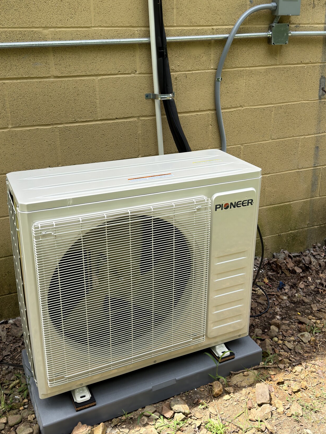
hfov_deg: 39.7
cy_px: 197
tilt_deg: -20.3
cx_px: 162
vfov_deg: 51.3
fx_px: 452
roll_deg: +1.4
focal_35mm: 36
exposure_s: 1/1005
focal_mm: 6.76
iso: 64
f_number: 1.78
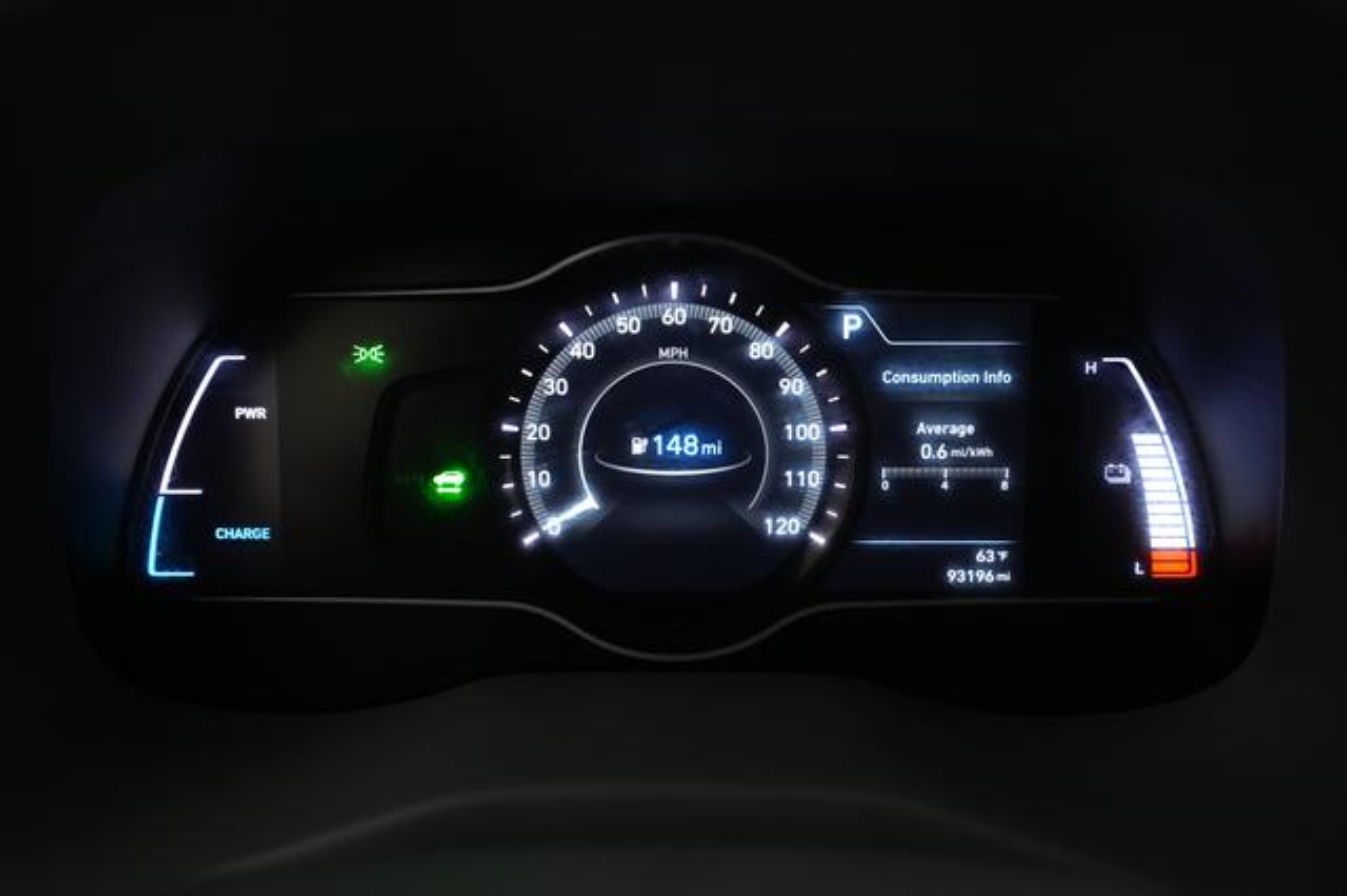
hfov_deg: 65.5
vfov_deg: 46.4
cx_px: 674
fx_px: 1047
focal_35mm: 28
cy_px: 448
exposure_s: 1/100
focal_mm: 28
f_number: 4.5
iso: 4000
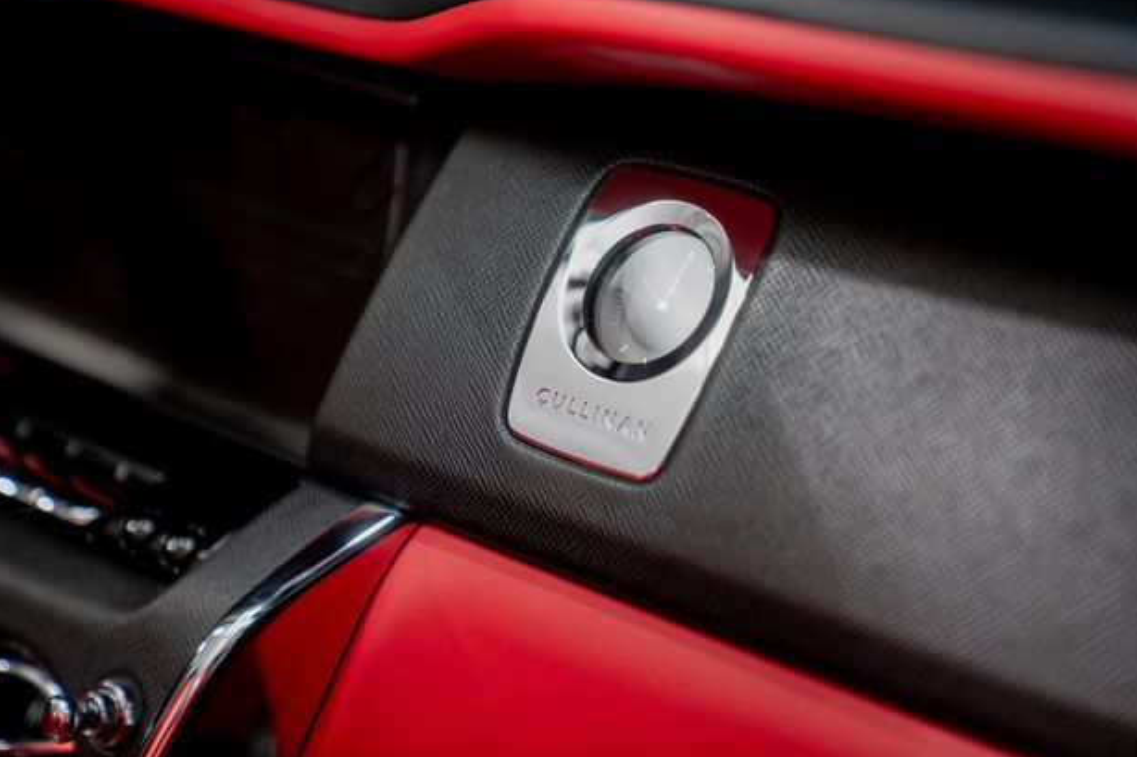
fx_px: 2305
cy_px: 367
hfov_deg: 27.7
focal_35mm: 73
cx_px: 557
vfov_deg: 18.7
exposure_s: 1/125
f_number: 2.8
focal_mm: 70
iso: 400
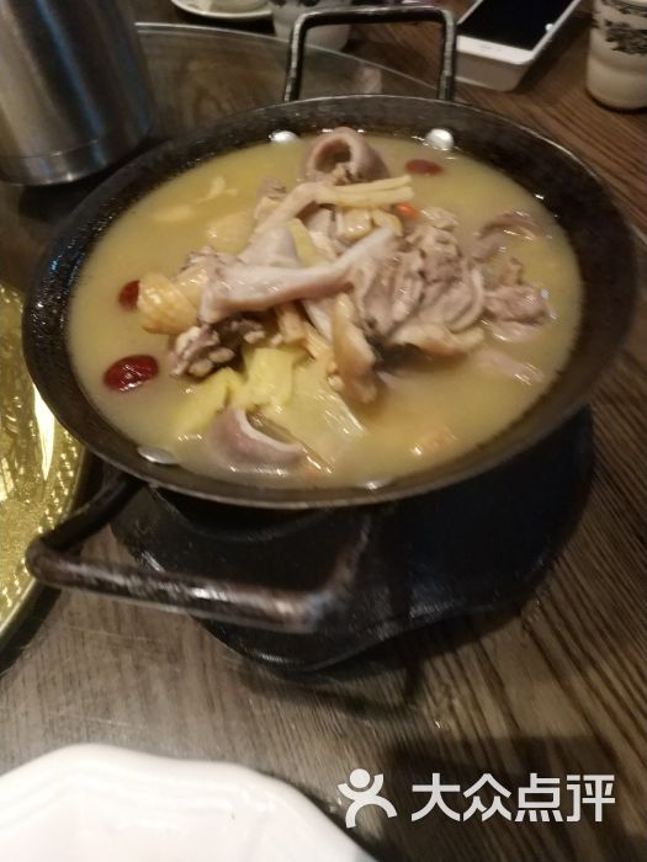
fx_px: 797
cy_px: 431
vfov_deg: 56.8
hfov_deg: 44.2
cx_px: 324
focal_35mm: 32
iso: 1000
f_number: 2
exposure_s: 1/17
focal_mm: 4.5
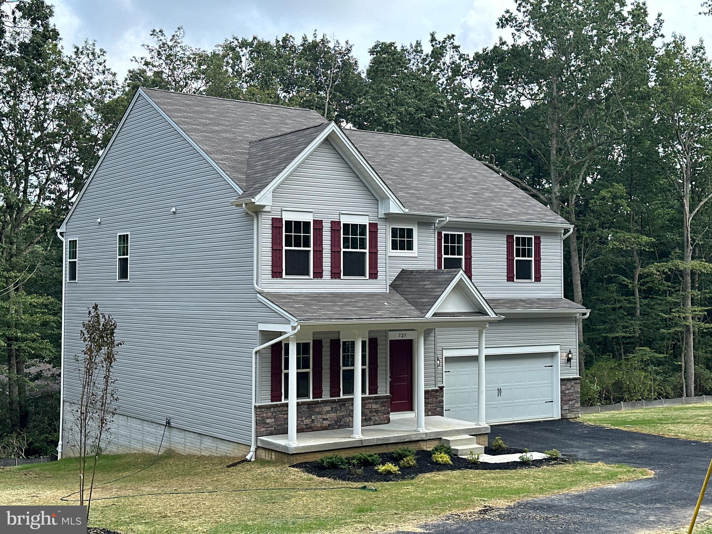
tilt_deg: +1.4
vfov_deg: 30.3
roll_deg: -0.1
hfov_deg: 39.7
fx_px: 987
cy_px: 267
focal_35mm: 48
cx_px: 356
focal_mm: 6.86
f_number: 1.78
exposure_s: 1/1000
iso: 64
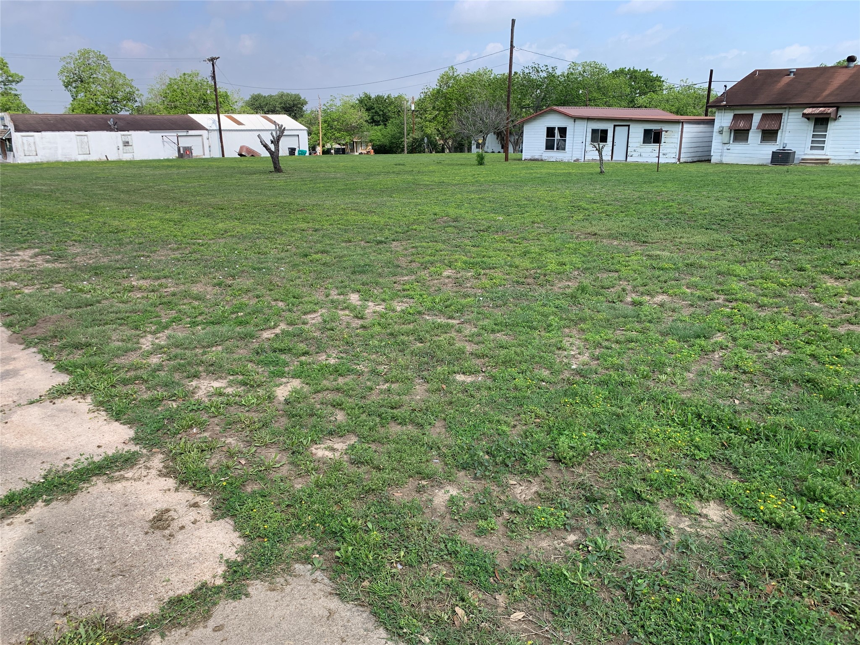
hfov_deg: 67.3
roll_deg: +0.5
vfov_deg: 53.1
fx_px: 646
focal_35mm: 26
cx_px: 430
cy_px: 322
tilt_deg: -17.4
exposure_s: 1/1387
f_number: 1.8
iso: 25
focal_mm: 4.25
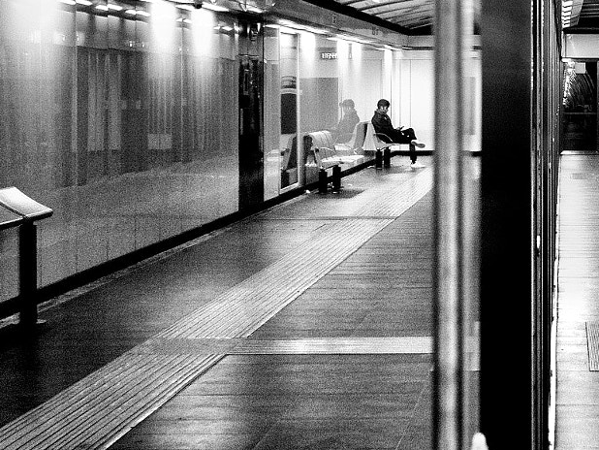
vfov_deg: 16.7
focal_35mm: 88
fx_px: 1523
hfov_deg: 21.8
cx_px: 536
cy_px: 145
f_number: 3.5
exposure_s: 1/60
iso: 1250
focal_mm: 17
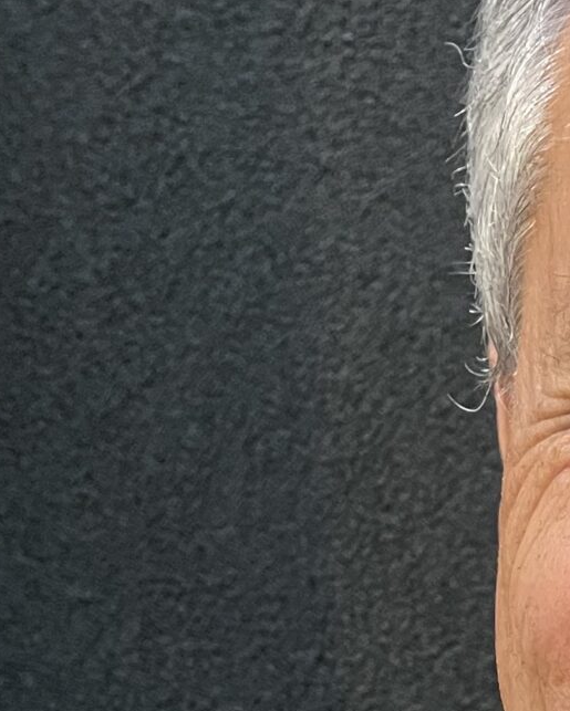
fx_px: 2128
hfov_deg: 14.3
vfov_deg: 17.8
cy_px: 913
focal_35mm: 101
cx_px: 854
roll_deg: +2.7
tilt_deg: -10.2
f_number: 1.6
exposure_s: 1/60
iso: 320
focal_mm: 5.1
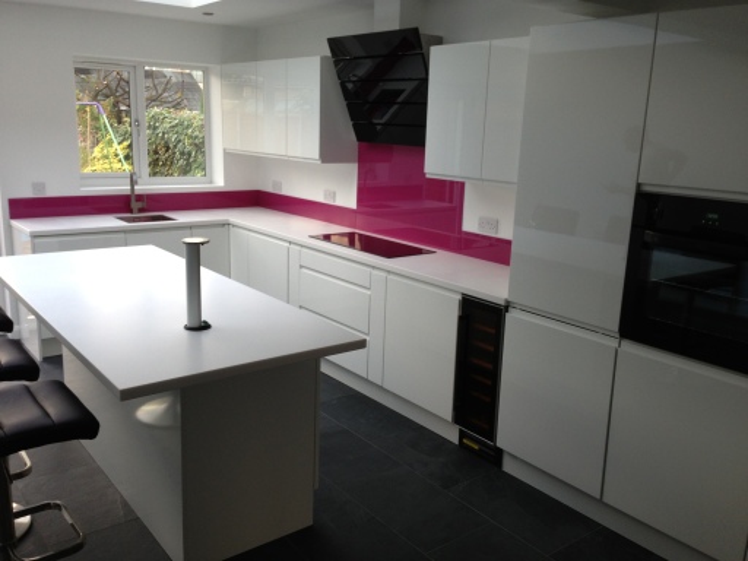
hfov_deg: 55.4
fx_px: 713
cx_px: 374
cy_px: 280
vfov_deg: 42.9
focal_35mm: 33
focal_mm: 4.13
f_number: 2.4
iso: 64
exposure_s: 1/40
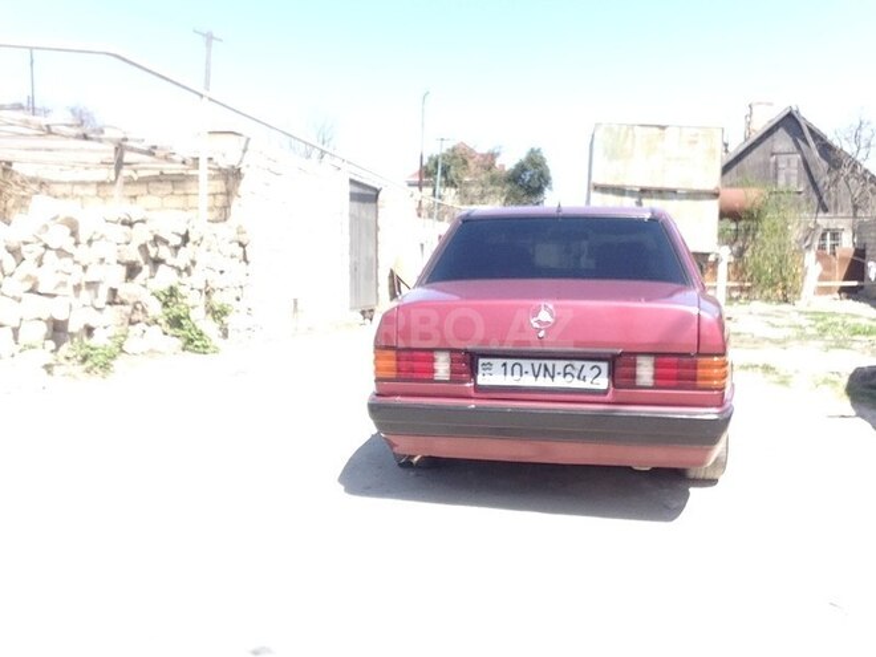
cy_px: 328
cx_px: 438
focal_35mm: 35
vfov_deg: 40.7
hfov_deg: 52.6
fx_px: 886
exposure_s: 1/483
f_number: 2.4
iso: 32
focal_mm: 2.18
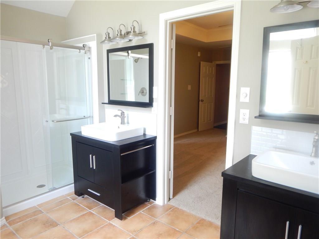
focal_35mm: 25
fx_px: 230
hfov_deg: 69.4
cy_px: 120
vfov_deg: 54.9
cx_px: 160
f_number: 3.1
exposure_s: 1/30
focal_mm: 4.5
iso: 200
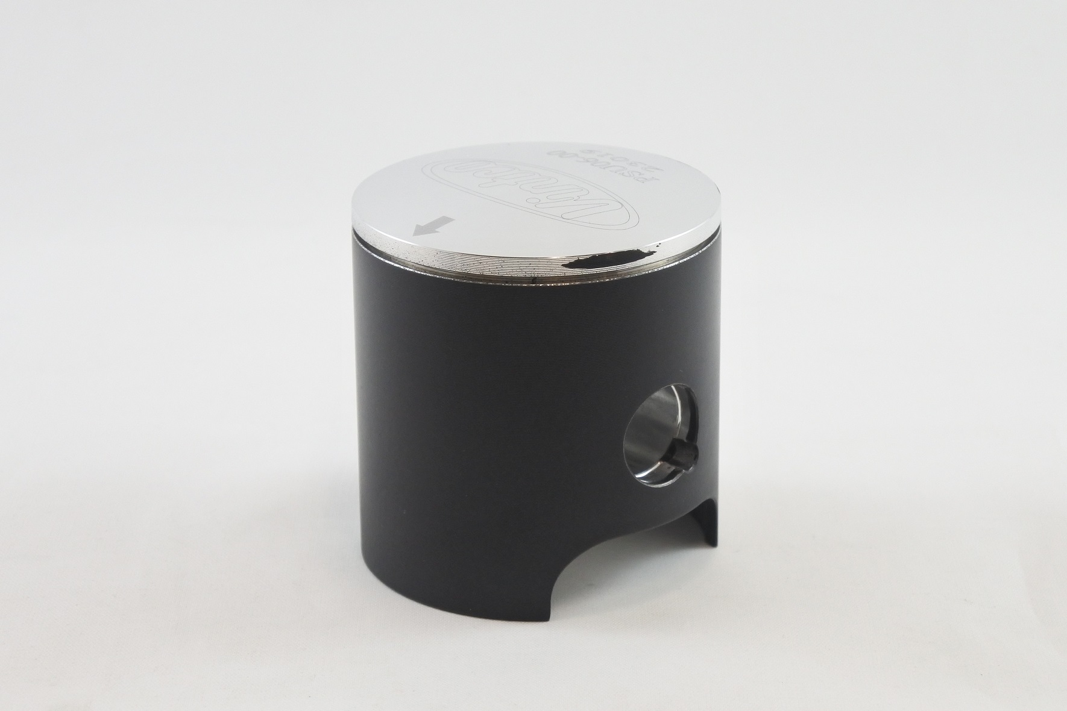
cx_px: 534
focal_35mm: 70
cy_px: 356
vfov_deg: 19.5
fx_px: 2075
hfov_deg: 28.8
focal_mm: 26
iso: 640
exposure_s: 1/125
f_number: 5.3
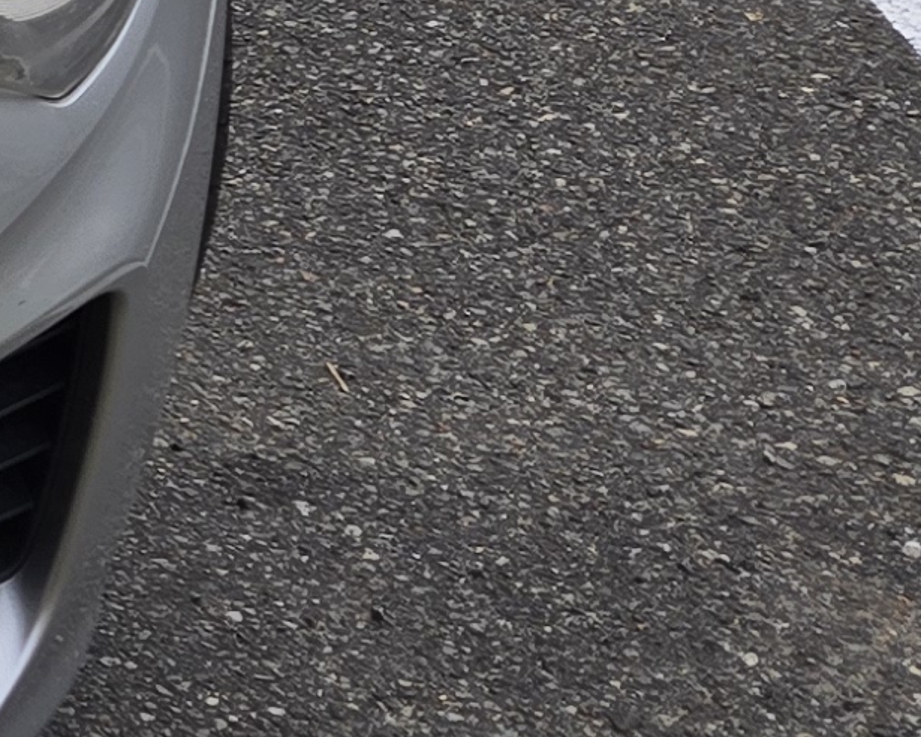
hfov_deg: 10.7
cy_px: 169
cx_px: -1495
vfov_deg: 10.6
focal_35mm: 146
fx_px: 3980
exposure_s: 1/390
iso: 25
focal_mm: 5.4
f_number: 1.8
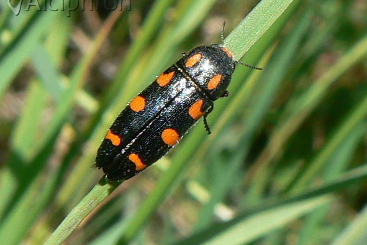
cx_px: 184
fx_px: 387
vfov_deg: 35.0
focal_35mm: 38
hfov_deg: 50.7
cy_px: 106
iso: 80
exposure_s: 1/320
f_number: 5.6
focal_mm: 6
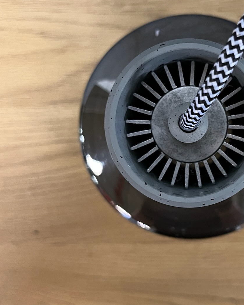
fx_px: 451
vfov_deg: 37.3
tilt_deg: -89.3
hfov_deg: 29.4
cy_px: 135
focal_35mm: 50
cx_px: 205
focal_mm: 5.1
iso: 320
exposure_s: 1/50
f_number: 1.6
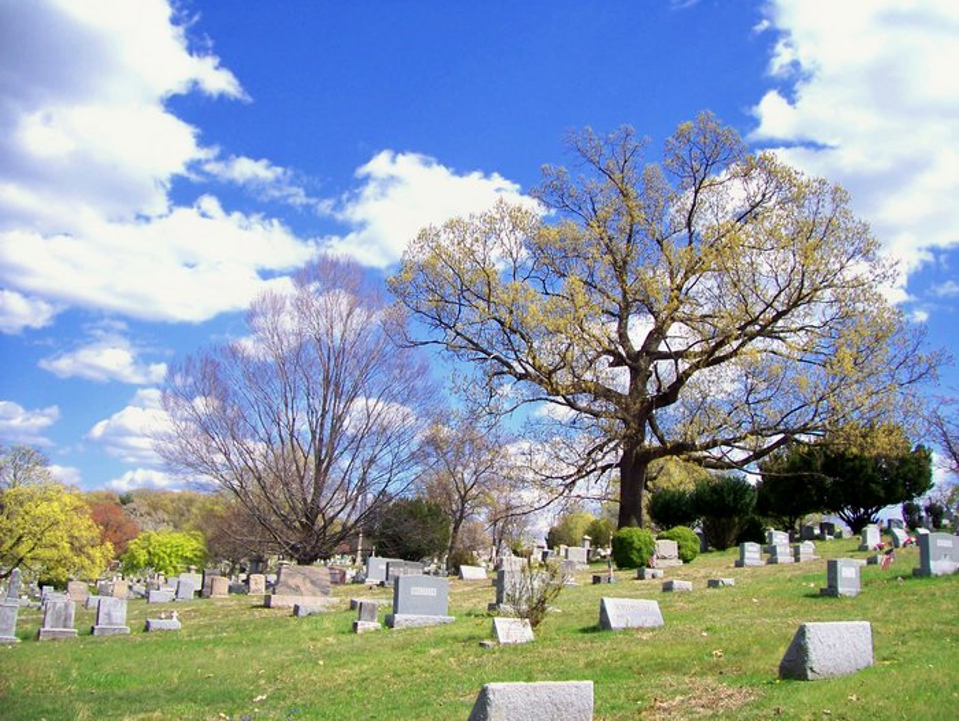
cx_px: 480
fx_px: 943
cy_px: 360
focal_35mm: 34
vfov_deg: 41.8
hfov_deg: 53.9
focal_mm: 5.6
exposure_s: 1/800
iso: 80
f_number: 2.7
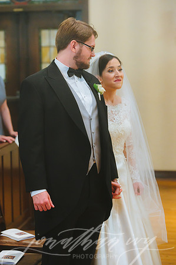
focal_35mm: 116
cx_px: 88
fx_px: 853
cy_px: 132
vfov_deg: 17.7
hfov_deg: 11.8
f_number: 2.8
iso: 2500
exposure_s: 1/250
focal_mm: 116
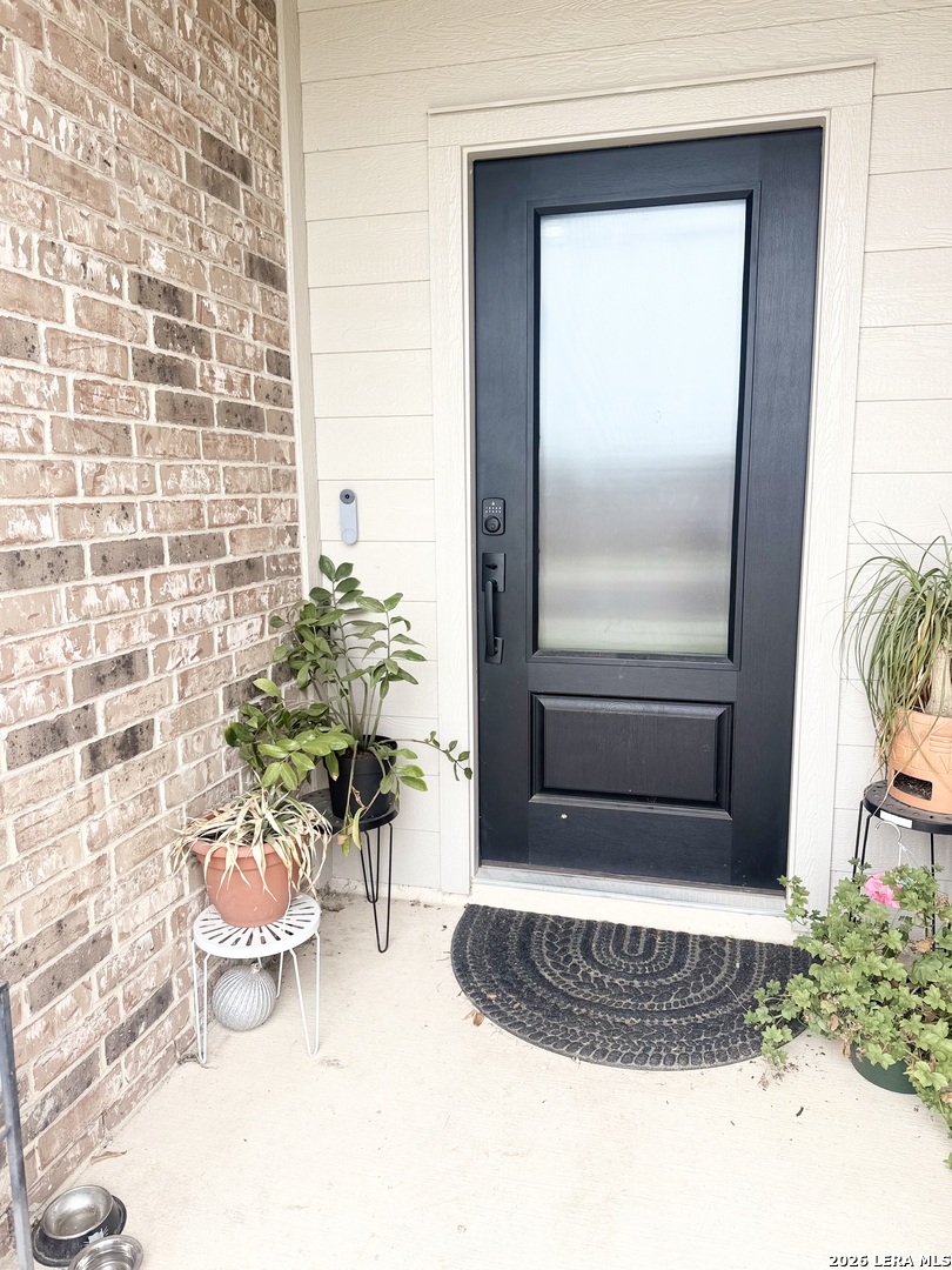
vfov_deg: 71.6
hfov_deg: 56.8
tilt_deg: -8.1
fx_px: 880
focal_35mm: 24
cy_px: 635
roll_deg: +0.4
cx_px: 476
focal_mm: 6.76
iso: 80
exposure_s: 1/433
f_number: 1.78
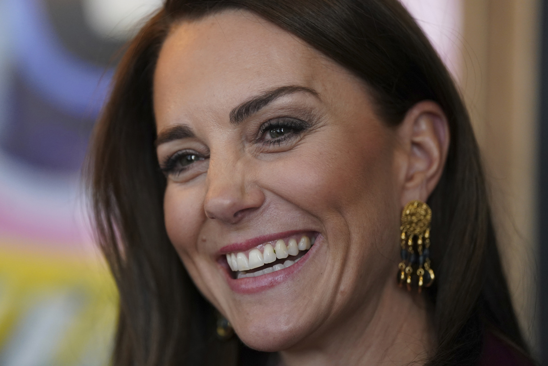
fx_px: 2740
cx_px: 274
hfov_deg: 11.4
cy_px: 183
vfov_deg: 7.6
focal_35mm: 180
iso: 3200
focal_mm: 180
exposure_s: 1/800
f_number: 2.8
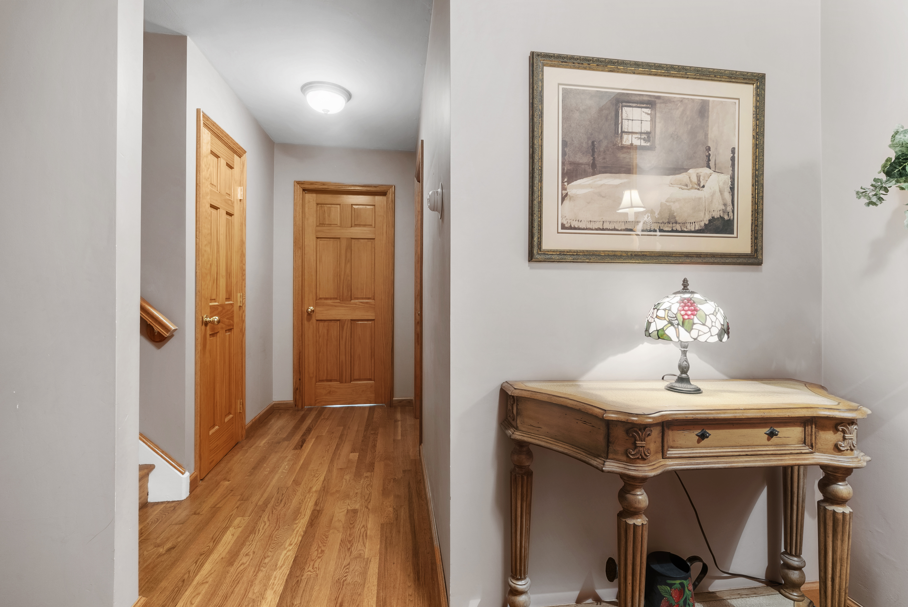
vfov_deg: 73.8
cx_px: 454
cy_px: 304
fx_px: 404
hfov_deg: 96.7
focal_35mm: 16
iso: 250
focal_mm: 16
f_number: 9
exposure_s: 10
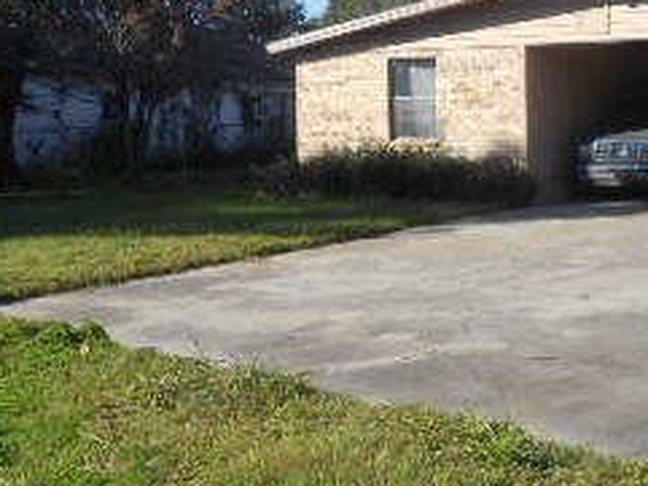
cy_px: 158
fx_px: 1292
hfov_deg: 28.1
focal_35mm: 69
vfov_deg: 21.2
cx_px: 374
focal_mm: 4.6
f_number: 3.2
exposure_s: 1/640
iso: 80
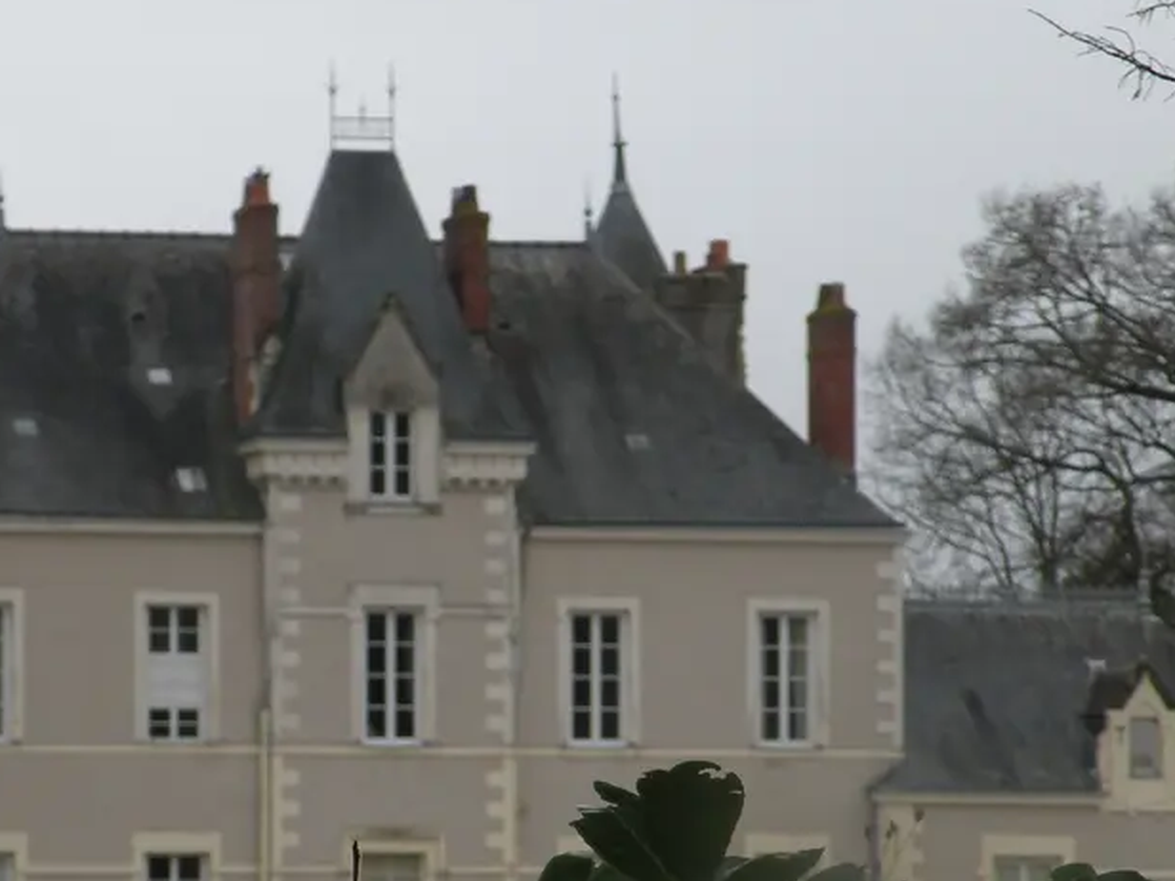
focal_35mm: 268
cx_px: 568
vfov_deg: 5.5
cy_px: 767
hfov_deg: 7.4
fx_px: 9097
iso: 64
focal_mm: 22.9
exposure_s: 1/148
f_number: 4.5
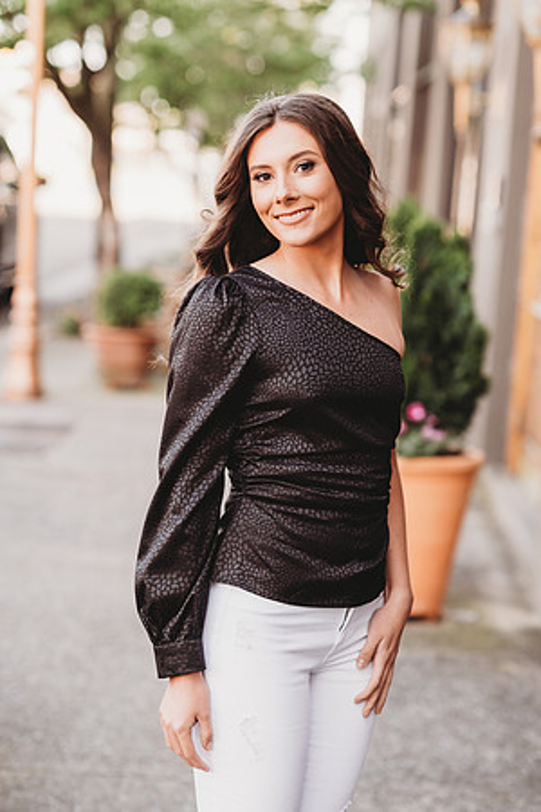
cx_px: 270
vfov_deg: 23.9
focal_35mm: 85
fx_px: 1916
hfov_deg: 16.1
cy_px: 406
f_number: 2.5
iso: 200
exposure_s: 1/250
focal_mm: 85
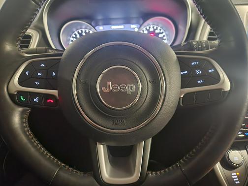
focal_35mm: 23
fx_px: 165
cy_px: 93
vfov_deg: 58.9
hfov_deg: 73.9
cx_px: 124
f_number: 1.8
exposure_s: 1/9.99
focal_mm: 5.4
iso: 1600
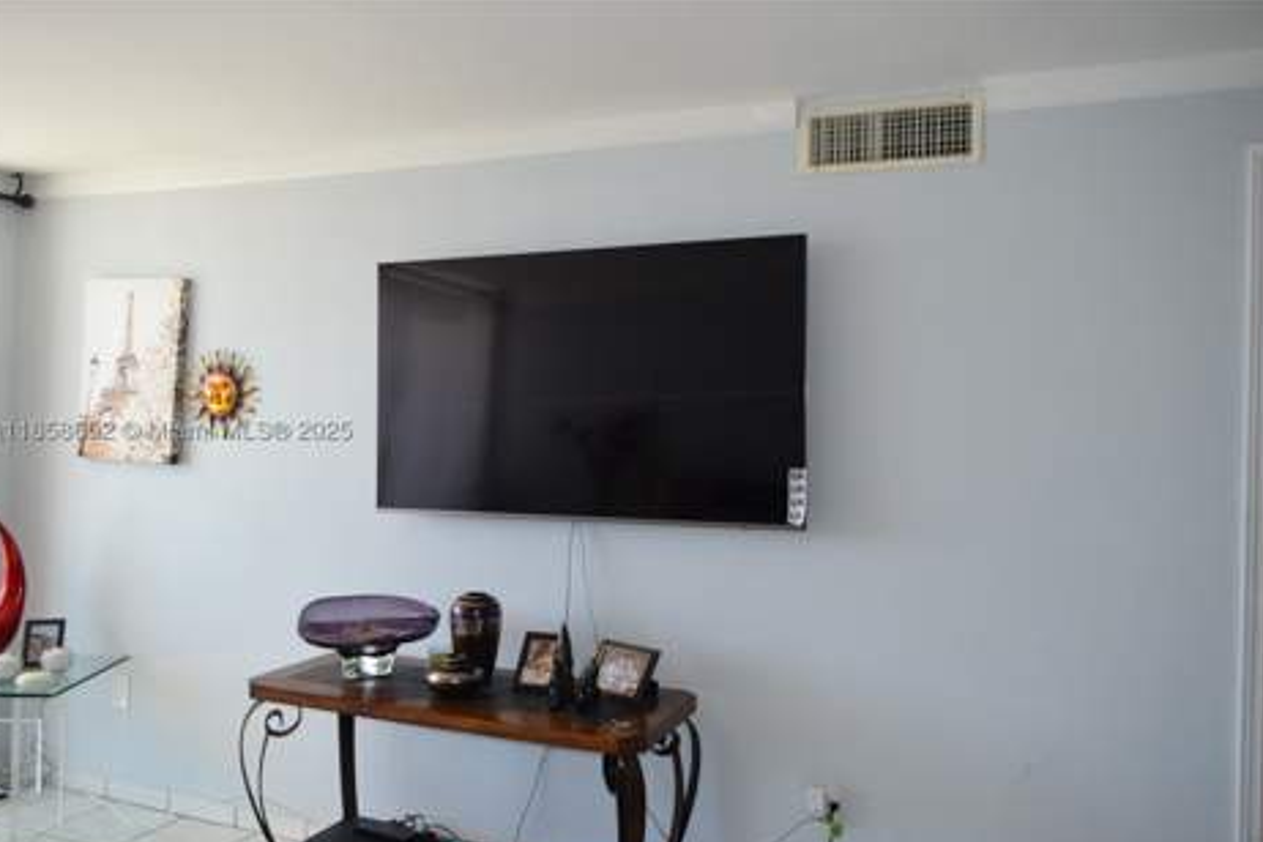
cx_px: 637
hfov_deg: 65.5
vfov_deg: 46.4
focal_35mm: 28
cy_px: 433
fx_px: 982
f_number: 5
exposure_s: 1/100
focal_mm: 18
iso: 800
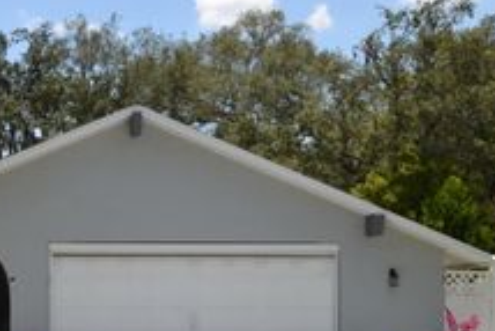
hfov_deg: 23.9
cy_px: 265
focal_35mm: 84
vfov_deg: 16.2
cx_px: 109
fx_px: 1156
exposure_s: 1/200
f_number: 9
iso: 100
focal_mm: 24
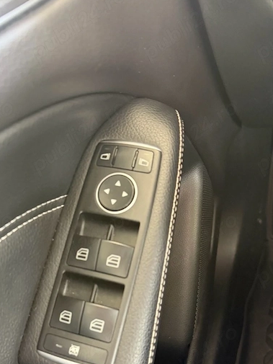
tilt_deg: -49.6
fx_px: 399
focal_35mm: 38
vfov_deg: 47.4
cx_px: 107
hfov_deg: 37.6
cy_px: 267
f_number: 1.78
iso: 800
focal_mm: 6.76
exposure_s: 1/48
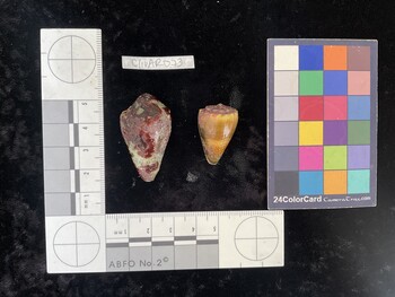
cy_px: 148
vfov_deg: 48.3
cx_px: 198
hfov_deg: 61.6
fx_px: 331
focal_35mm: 29
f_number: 1.8
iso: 64
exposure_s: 1/120
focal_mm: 3
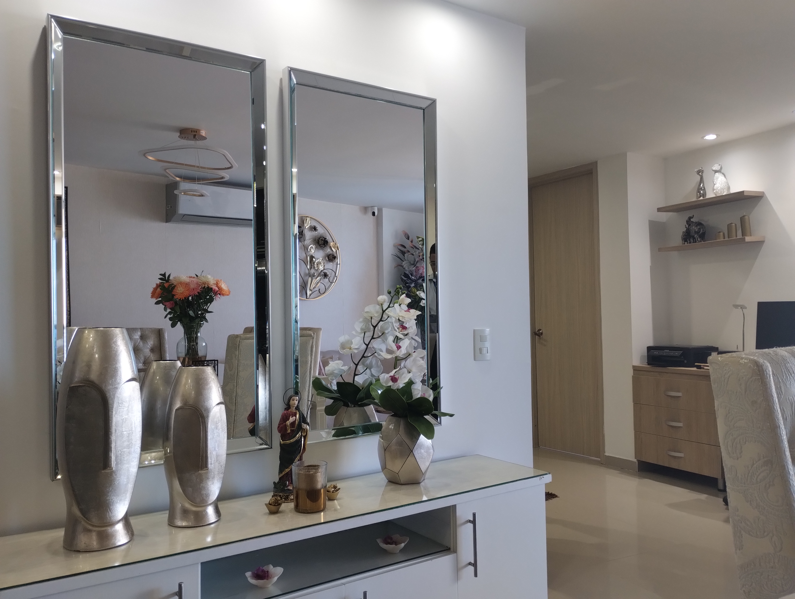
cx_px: 398
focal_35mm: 28
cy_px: 300
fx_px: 644
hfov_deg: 63.4
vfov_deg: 49.9
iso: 366
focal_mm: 4.27
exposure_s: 1/30
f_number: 1.8
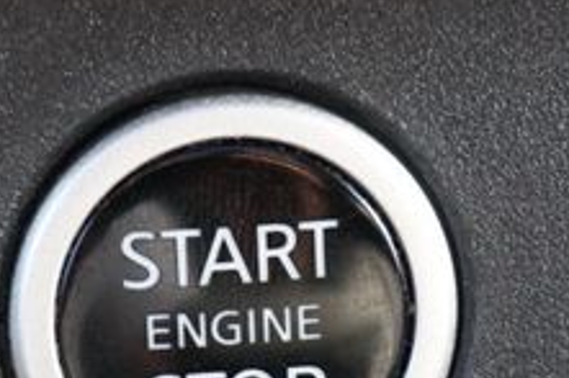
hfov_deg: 10.3
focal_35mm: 200
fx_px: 3159
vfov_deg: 6.9
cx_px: 268
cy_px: 270
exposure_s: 1/80
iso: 2000
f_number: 5.6
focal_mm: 46
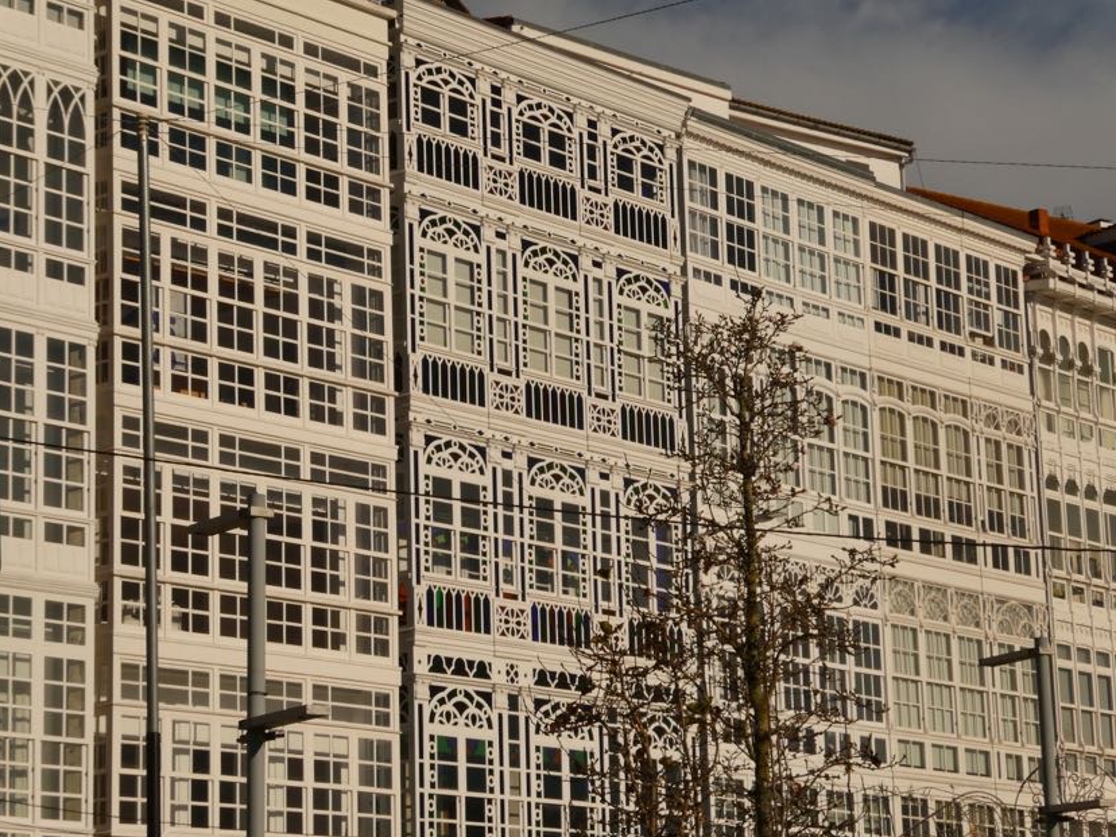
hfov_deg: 19.8
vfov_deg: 14.9
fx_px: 3192
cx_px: 558
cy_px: 421
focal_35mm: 99
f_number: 8
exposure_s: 1/1000
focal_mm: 17.5
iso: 80
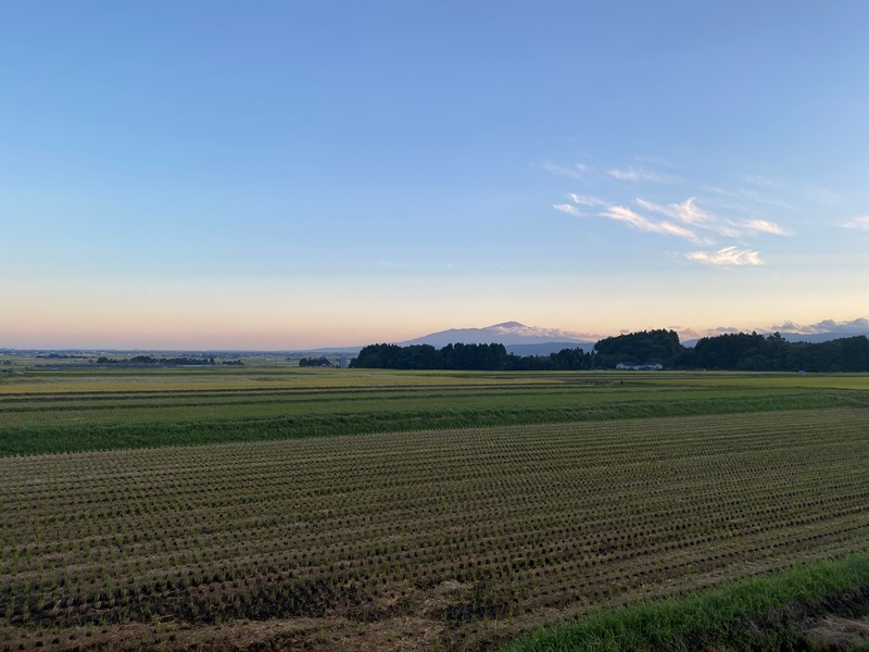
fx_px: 653
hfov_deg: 67.3
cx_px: 434
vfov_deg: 53.1
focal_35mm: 26
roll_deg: -0.6
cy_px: 326
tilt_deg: +2.0
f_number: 1.8
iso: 32
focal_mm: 4.25
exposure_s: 1/384
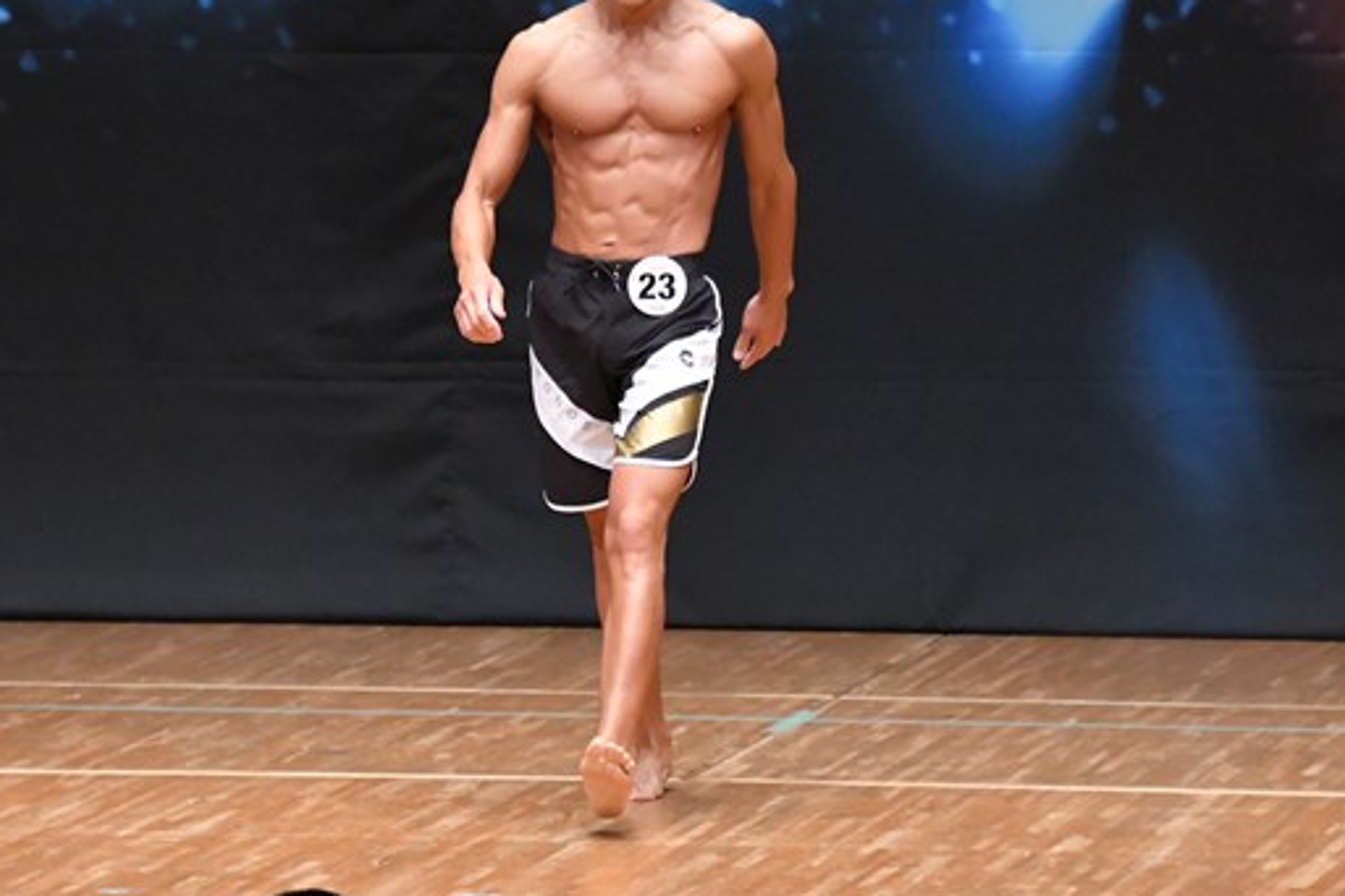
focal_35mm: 385
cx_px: 489
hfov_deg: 5.4
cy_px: 244
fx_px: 14383
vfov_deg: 3.6
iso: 8000
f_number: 5.6
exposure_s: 1/400
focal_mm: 170
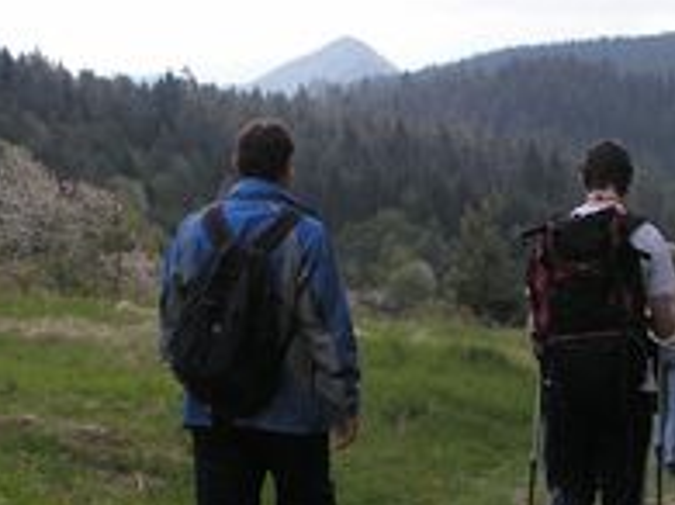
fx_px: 1617
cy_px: 278
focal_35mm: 83
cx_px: 519
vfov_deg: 17.8
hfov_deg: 23.3
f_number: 3.2
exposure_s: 1/400
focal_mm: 6
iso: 50
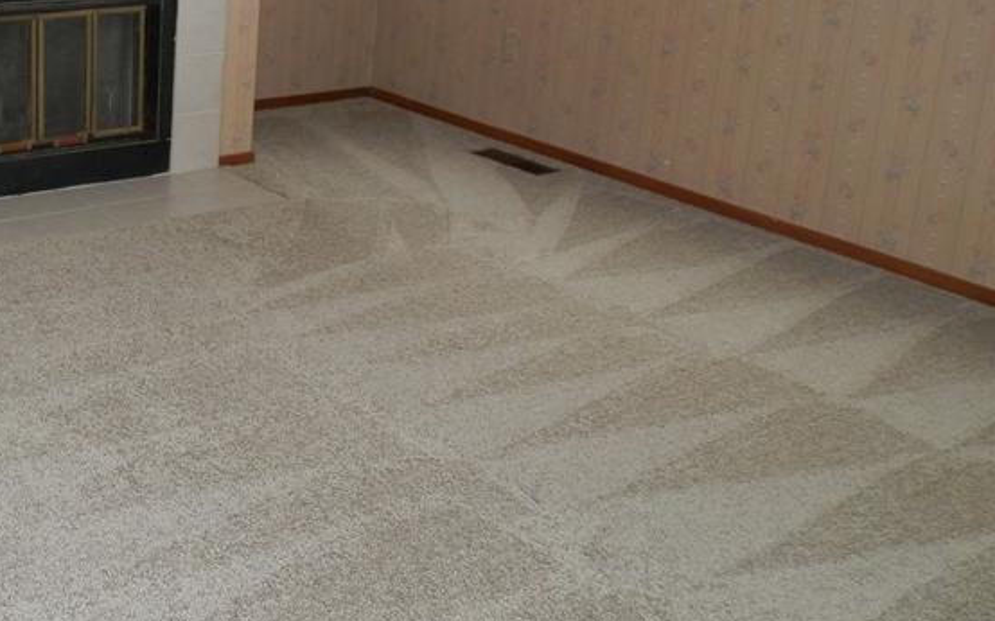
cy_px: 83
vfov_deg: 25.6
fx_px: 1328
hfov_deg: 38.3
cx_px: 104
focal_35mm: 49
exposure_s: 1/30
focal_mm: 4.5
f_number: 3.1
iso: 160
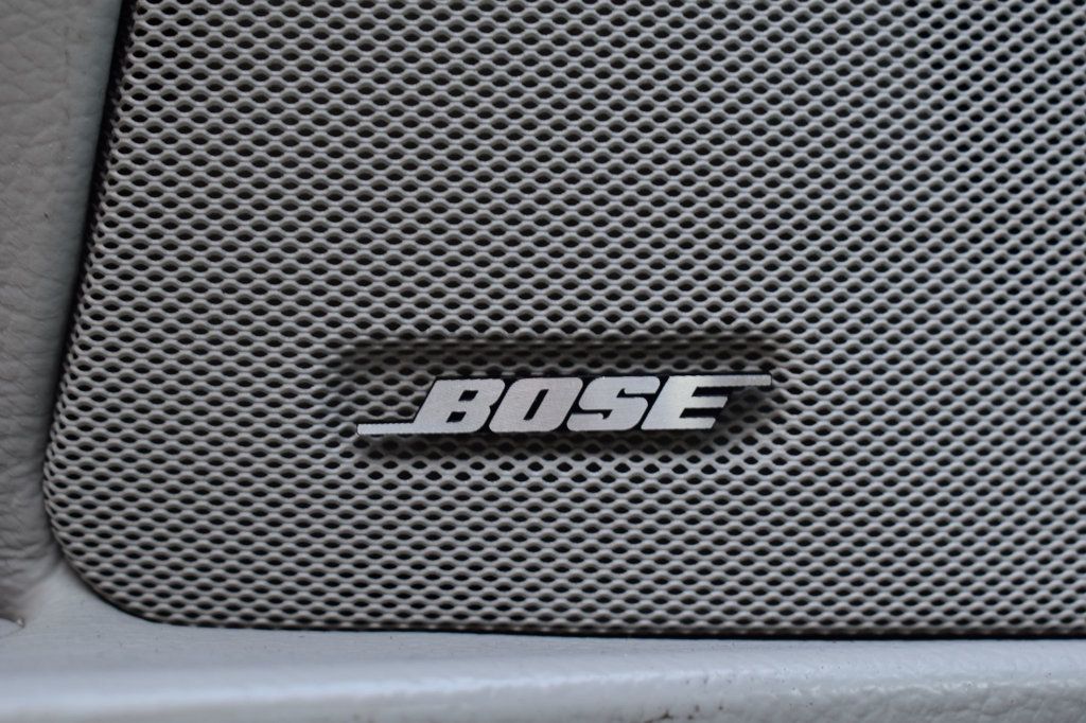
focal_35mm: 68
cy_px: 362
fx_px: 2035
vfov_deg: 20.1
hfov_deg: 29.9
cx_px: 543
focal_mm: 45
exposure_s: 1/20
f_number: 6.3
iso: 400
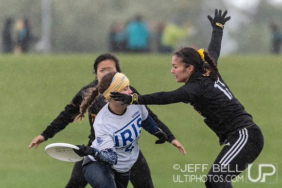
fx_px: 7269
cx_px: 198
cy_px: 122
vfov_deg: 1.5
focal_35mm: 928
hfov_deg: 2.2
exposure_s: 1/1250
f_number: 4
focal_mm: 400
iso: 640
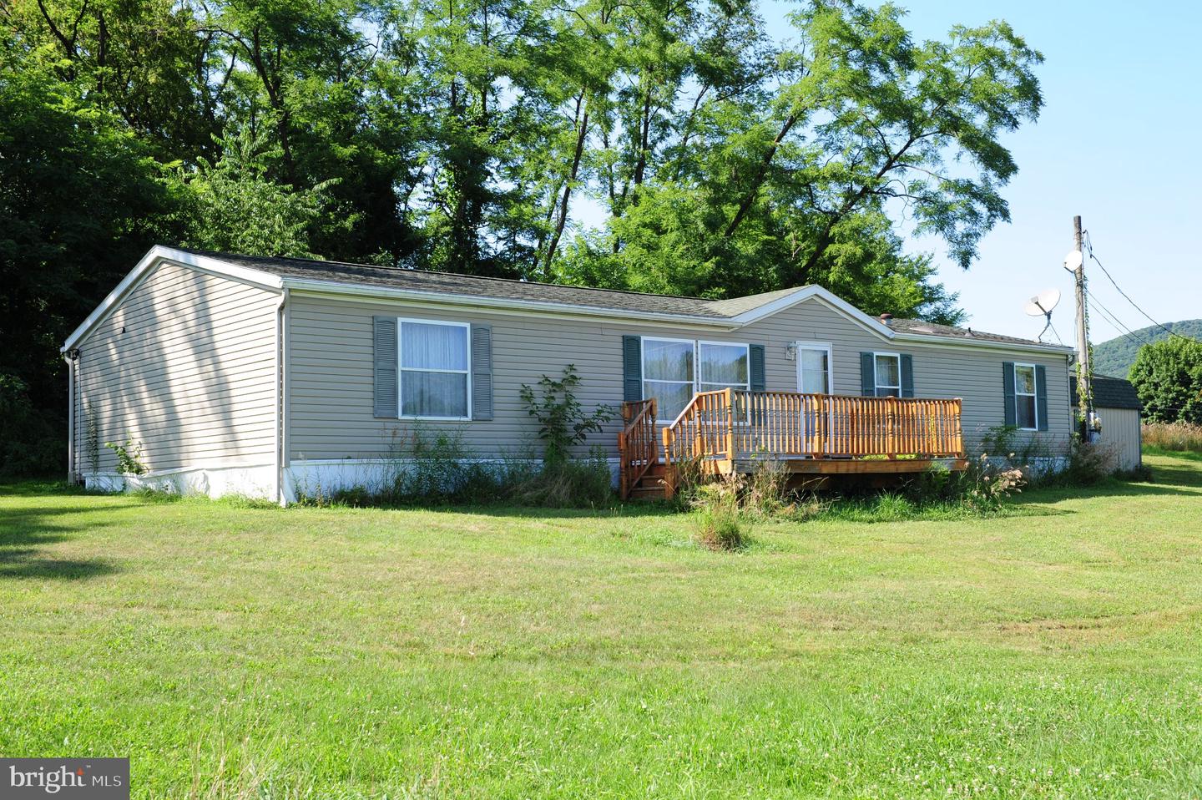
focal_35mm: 40
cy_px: 400
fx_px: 1335
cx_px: 601
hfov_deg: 48.5
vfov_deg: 33.4
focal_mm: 40
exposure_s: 1/200
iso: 200
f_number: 7.1
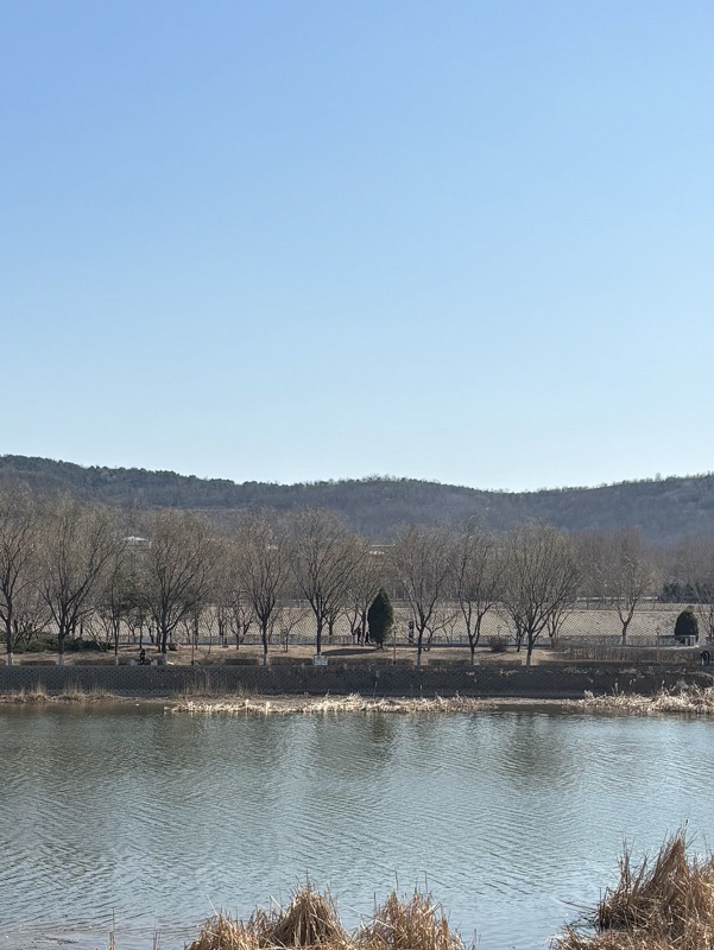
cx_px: 106
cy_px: 682
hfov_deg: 22.2
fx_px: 1786
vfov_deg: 29.5
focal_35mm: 65
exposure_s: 1/4630
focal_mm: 5.96
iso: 50
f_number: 1.6
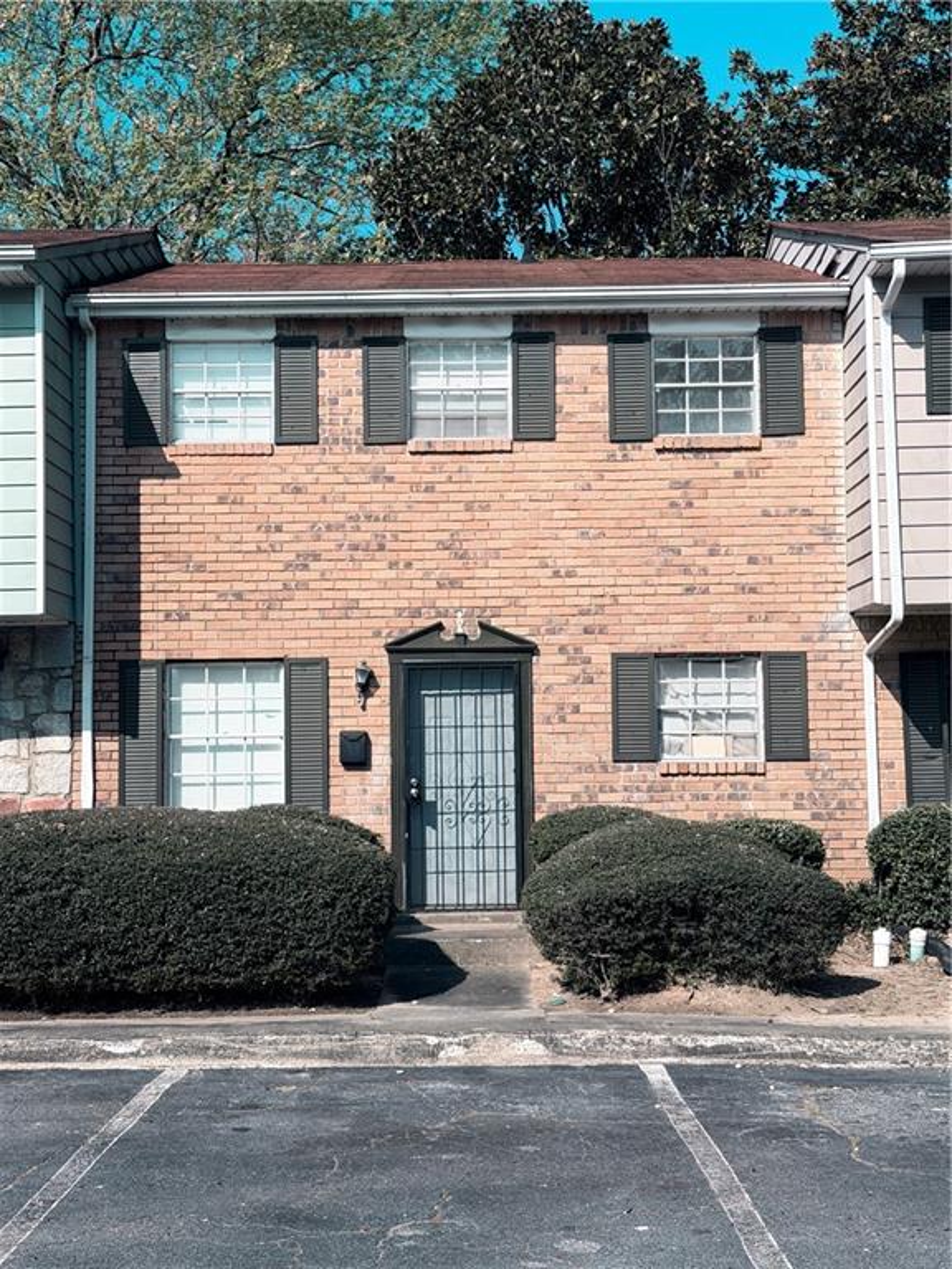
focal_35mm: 48
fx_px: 1760
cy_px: 634
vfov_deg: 39.7
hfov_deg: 30.3
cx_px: 476
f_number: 1.78
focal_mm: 6.76
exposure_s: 1/4329
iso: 64
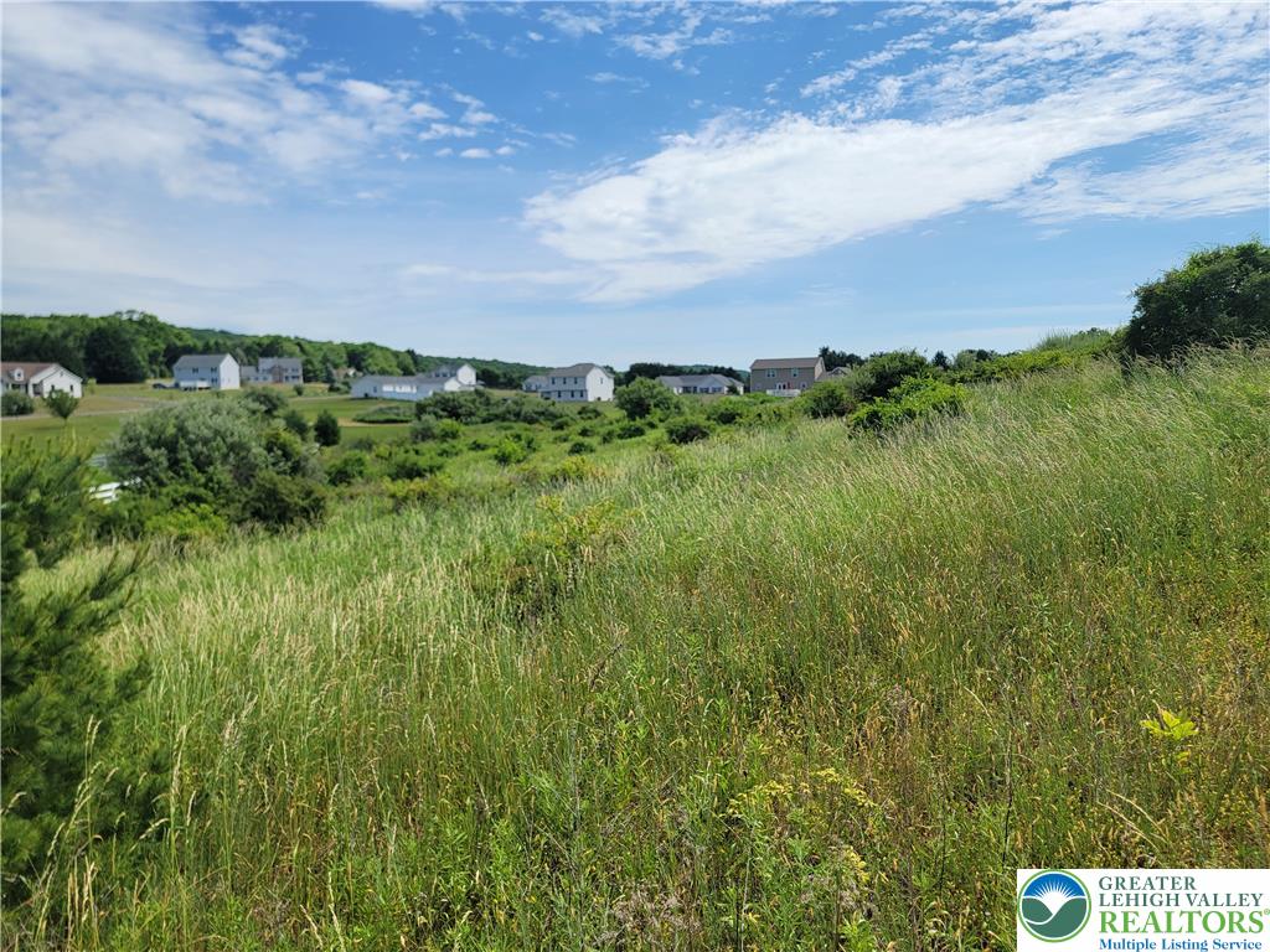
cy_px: 476
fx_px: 881
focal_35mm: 24
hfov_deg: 71.6
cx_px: 635
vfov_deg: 56.8
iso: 16
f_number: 1.8
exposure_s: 1/1212
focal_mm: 6.7
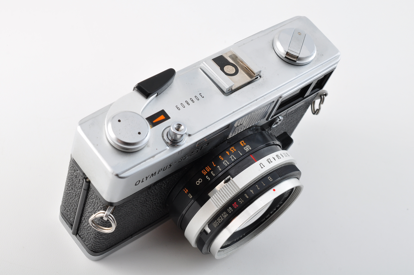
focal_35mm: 60
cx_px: 207
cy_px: 138
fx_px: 689
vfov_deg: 22.6
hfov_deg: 33.4
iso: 200
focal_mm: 40
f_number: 14
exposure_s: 1/200
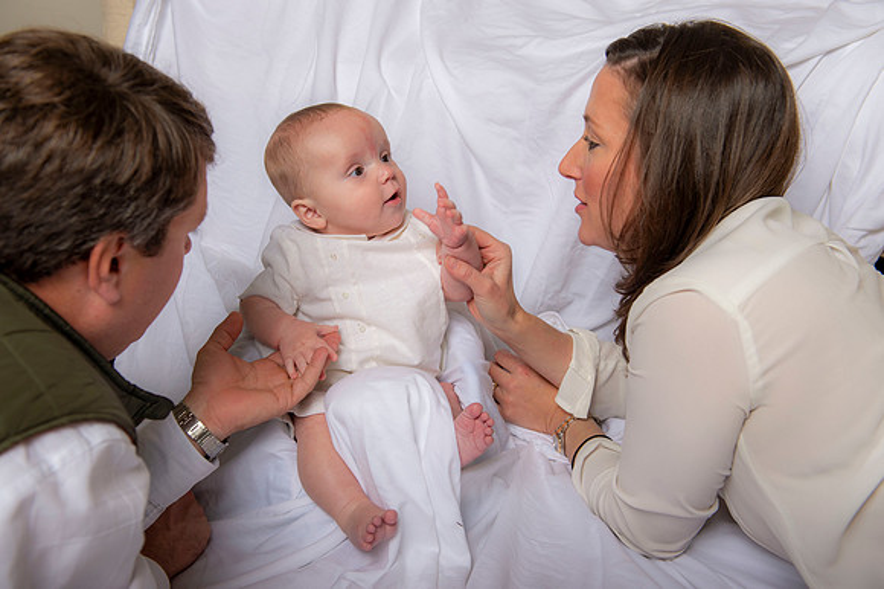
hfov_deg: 46.4
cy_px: 294
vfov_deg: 31.9
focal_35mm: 42
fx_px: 1031
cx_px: 442
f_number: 5.6
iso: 250
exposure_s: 1/200
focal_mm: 42
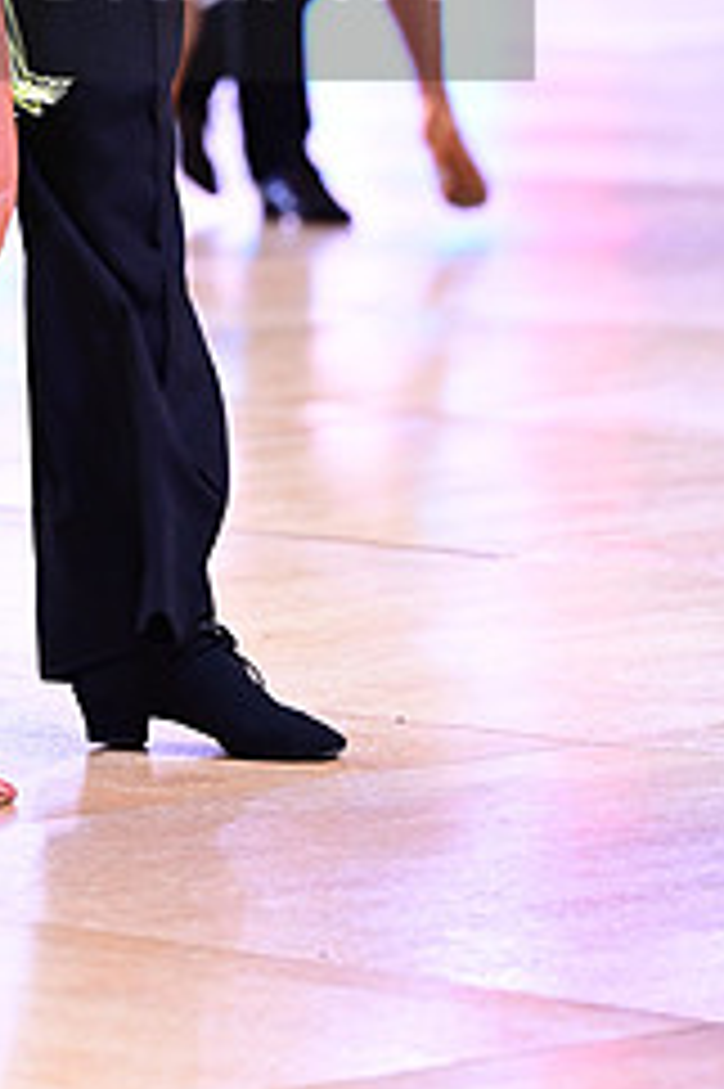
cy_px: -68
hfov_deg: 4.6
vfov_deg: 6.8
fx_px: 9062
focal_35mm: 300
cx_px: -85
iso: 2000
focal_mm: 125
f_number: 2.8
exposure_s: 1/320
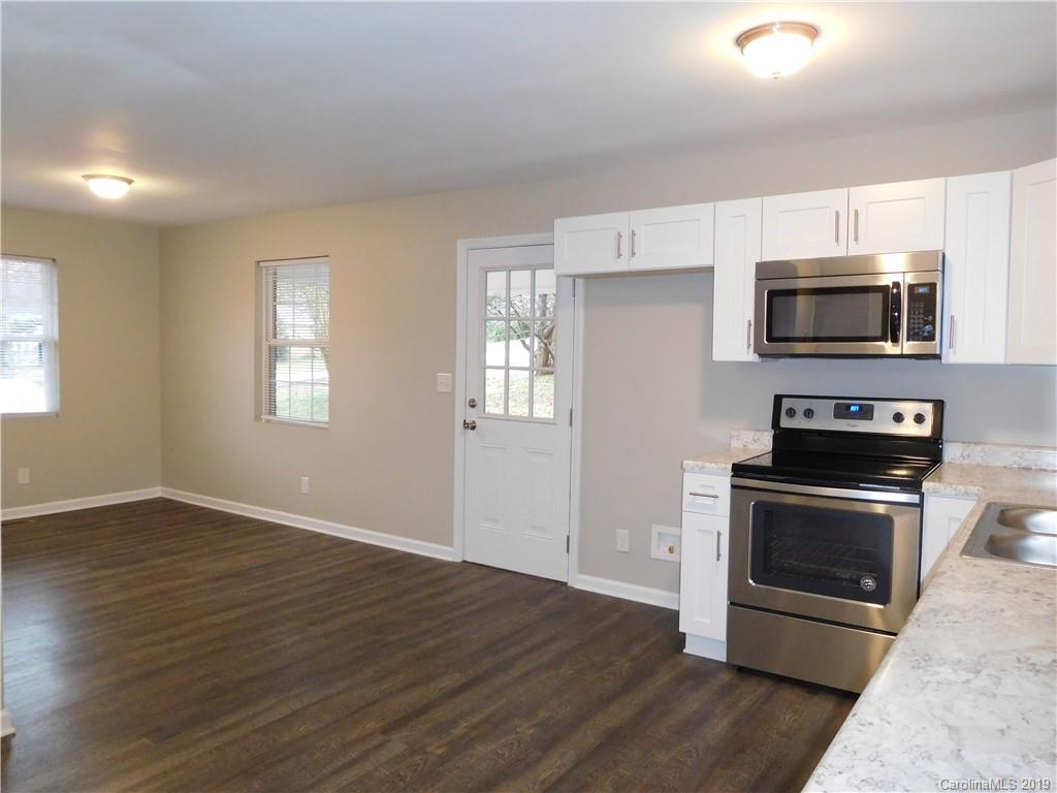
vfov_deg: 54.9
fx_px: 763
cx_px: 528
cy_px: 396
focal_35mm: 25
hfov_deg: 69.4
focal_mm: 4.5
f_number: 3.4
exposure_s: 1/30
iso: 450
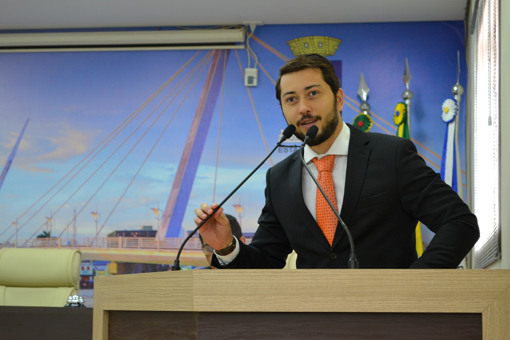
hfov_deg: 28.1
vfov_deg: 18.9
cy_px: 170
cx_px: 255
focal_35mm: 72
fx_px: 1020
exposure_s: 1/15
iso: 450
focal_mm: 48
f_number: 5.6
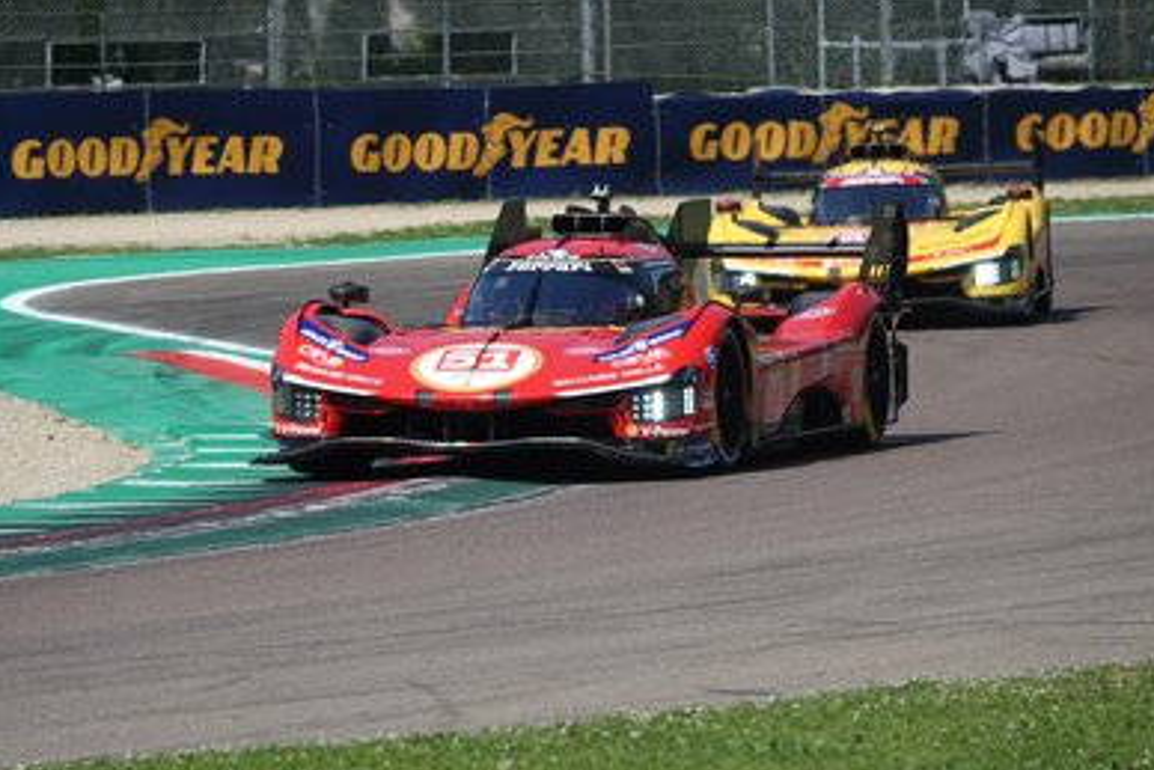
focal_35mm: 430
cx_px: 568
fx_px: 13788
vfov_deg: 3.2
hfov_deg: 4.8
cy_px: 410
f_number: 5
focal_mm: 135.89
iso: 100
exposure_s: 1/800
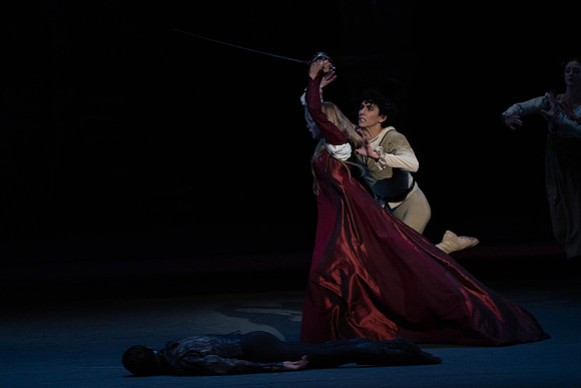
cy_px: 194
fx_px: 6118
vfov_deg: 3.6
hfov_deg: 5.4
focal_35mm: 379
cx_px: 290
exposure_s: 1/320
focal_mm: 379
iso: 5000
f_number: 6.3
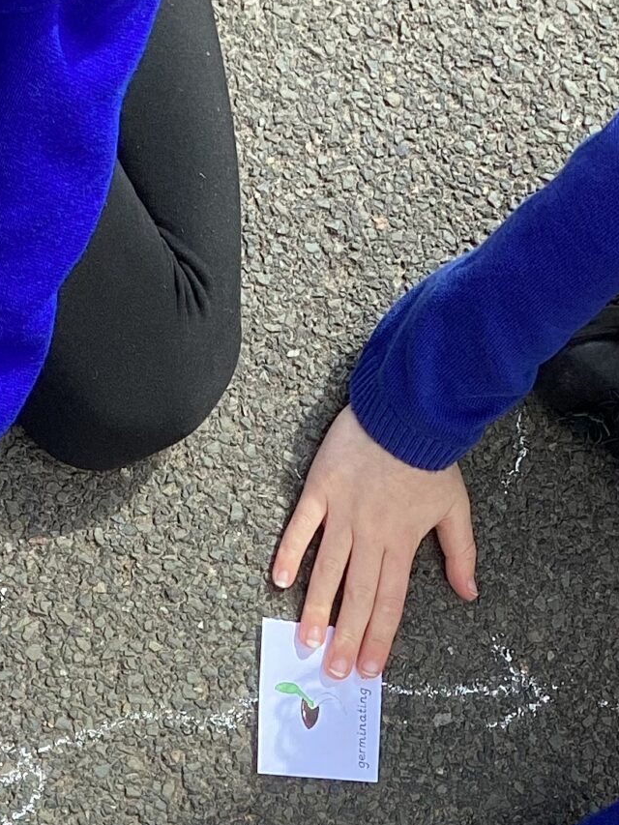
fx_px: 2217
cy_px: 1087
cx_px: 265
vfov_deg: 19.4
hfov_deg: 15.9
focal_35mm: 93
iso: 25
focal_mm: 3.3
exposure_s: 1/433
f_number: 2.4
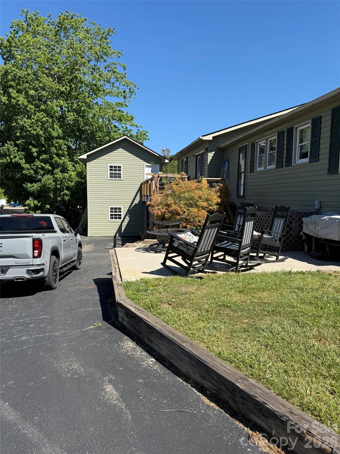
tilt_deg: -5.2
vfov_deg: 71.6
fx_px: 314
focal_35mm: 24
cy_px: 227
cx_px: 170
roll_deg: -1.0
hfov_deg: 56.8
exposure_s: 1/3021
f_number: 1.78
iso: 80
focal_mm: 6.76
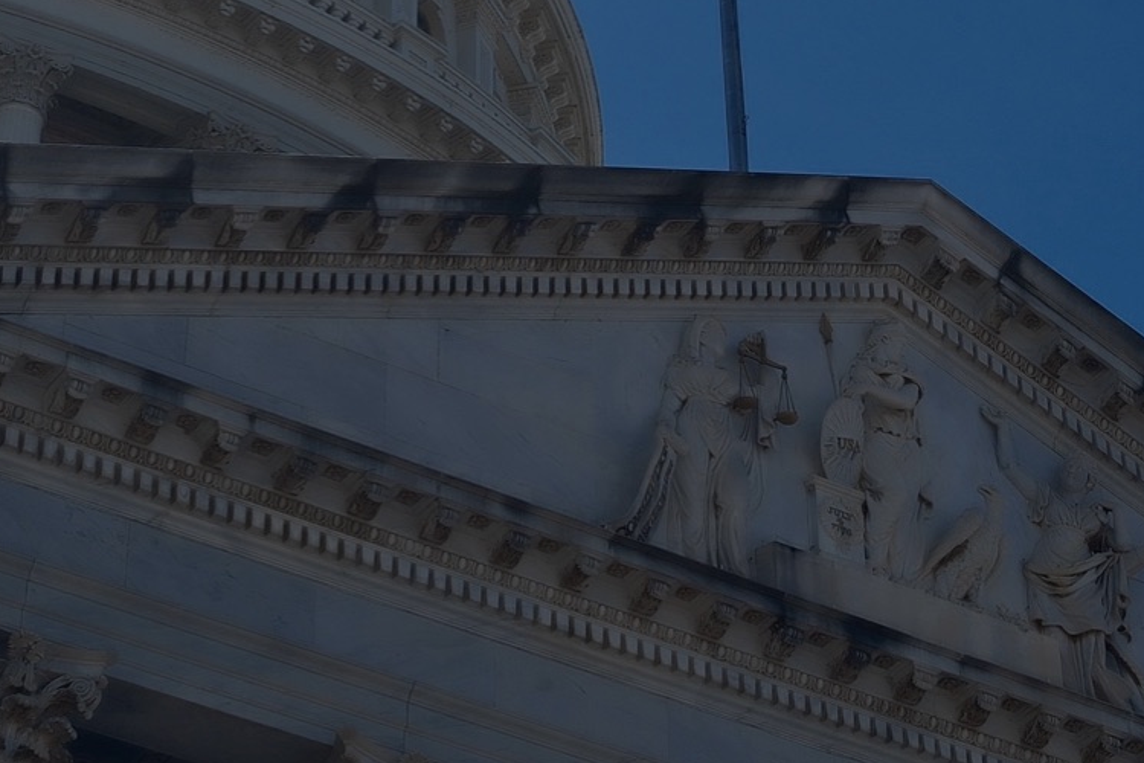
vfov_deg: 15.7
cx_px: 294
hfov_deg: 24.0
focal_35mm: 84
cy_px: -150
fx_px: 2669
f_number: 5.6
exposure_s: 1/950
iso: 100
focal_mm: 23
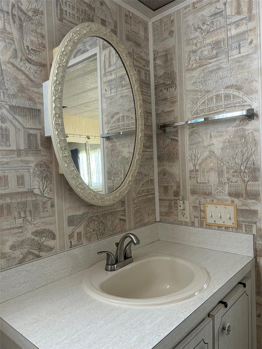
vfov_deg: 67.3
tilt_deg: -2.0
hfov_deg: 53.1
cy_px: 174
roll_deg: +1.7
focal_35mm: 26
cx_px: 131
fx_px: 262
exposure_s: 1/60
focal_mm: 5.7
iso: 160
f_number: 1.5
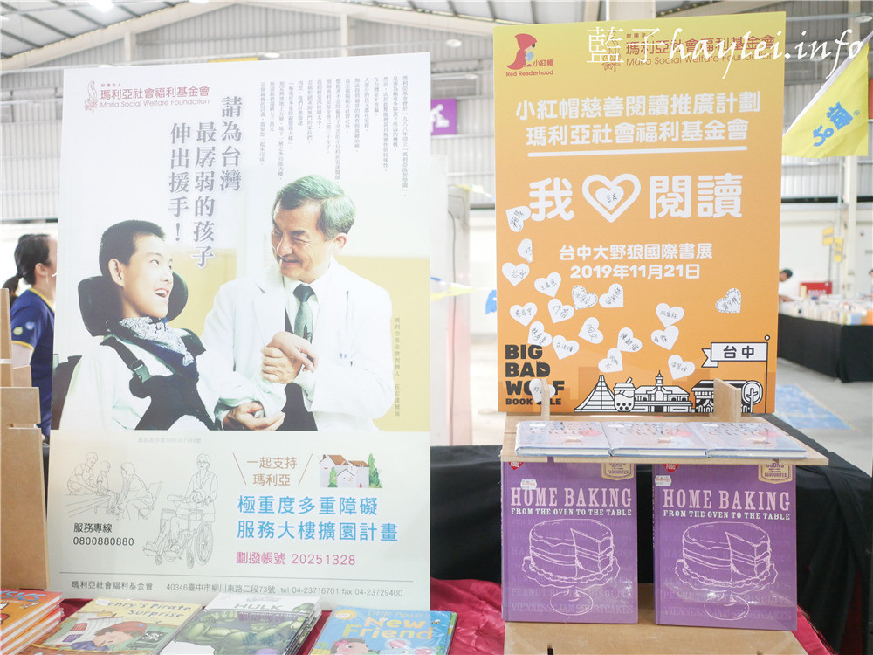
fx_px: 757
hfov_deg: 60.0
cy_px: 328
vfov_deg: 46.8
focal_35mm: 30
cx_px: 436
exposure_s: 1/60
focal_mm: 15
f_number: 1.7
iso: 1600
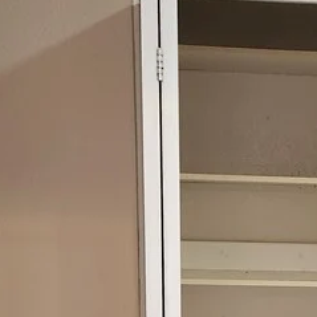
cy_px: 374
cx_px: 305
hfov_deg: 19.5
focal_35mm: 87
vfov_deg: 18.9
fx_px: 901
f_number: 1.8
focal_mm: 5.4
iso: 250
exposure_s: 1/120
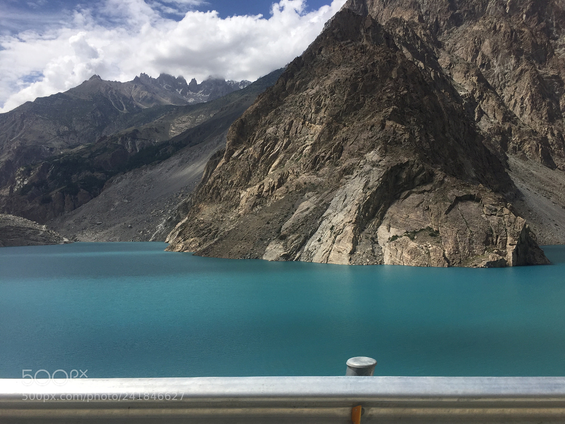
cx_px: 282
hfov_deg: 61.7
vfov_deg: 48.2
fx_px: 473
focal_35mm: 29
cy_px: 212
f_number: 2.2
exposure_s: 1/3300
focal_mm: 4.15
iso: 32
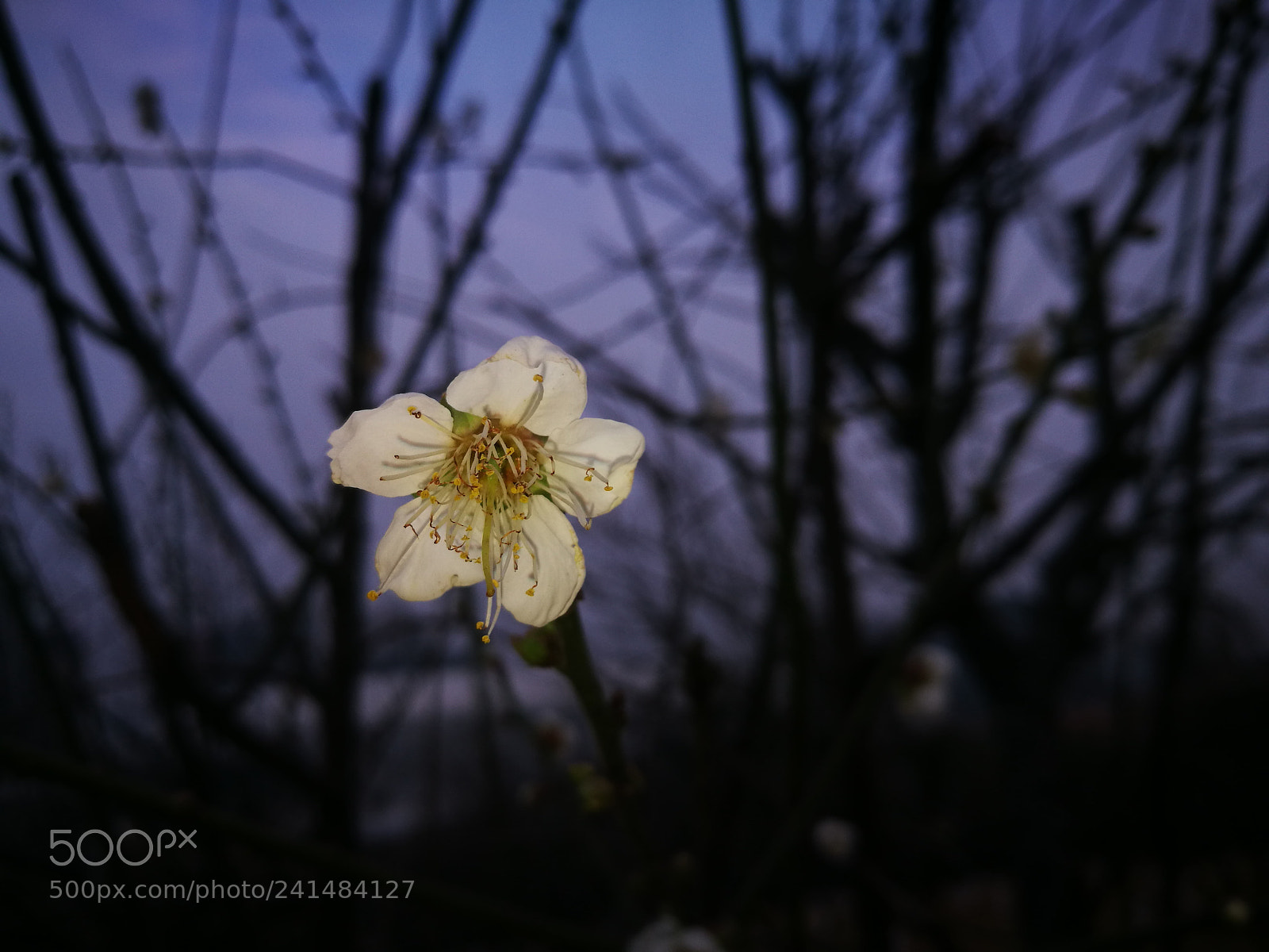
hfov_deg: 65.3
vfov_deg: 51.4
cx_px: 634
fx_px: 990
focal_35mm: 27
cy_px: 476
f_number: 2.2
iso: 50
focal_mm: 4.5
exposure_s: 1/424
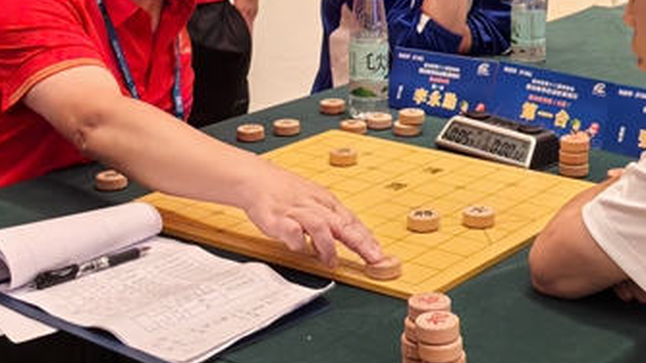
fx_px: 1318
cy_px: 80
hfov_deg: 27.4
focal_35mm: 77
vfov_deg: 15.6
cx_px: 428
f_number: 2
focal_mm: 5.72
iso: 400
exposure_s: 1/167
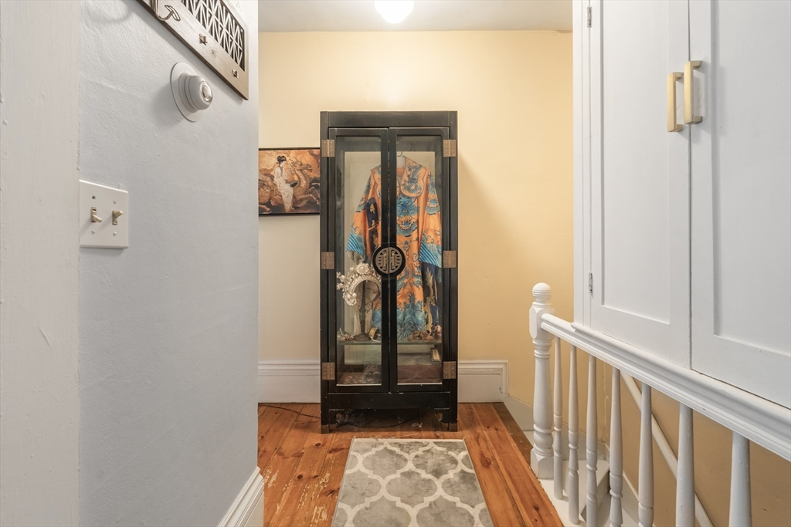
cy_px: 264
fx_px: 352
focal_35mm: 16
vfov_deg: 73.8
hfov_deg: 96.7
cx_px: 396
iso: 800
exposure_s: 2.5
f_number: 8
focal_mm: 16
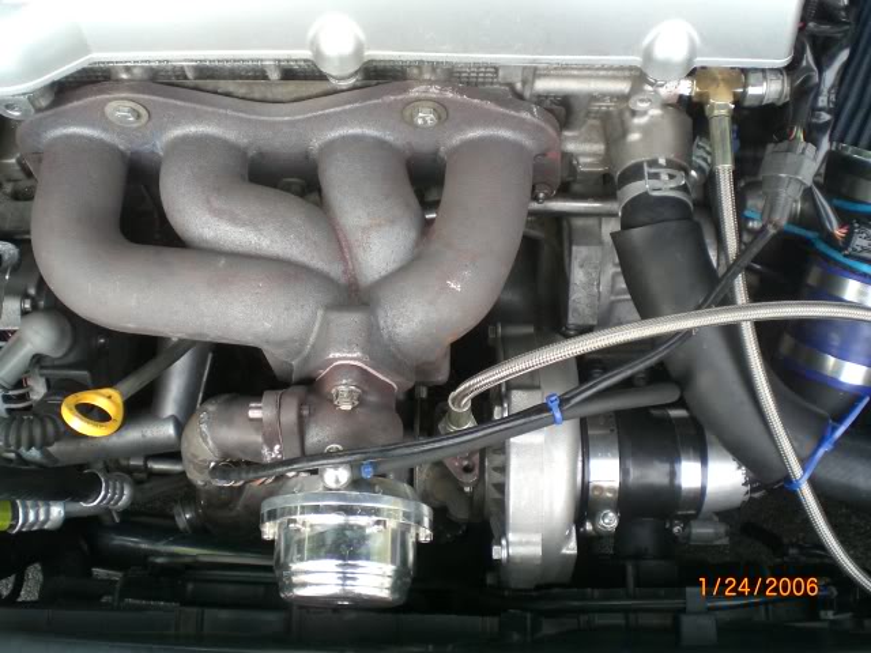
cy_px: 326
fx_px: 956
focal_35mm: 38
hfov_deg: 49.0
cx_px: 436
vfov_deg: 37.7
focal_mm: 6.3
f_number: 3.1
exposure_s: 1/100
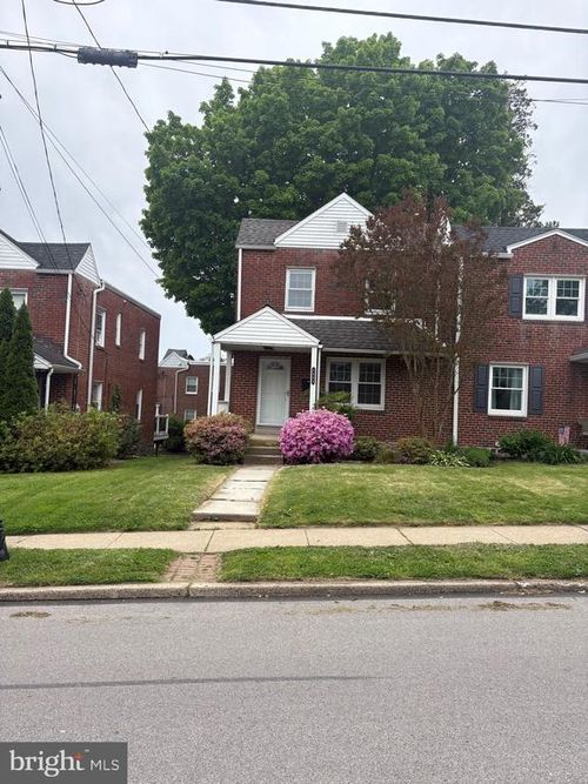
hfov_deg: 53.0
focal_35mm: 26
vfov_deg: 67.3
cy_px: 392
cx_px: 294
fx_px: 589
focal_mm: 5.96
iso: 50
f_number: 1.6
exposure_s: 1/1420
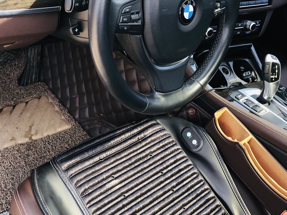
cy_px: 39
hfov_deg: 35.5
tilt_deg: -33.7
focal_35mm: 54
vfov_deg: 26.5
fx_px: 448
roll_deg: -21.1
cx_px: 132
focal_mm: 3.99
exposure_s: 1/106
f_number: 1.8
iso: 20
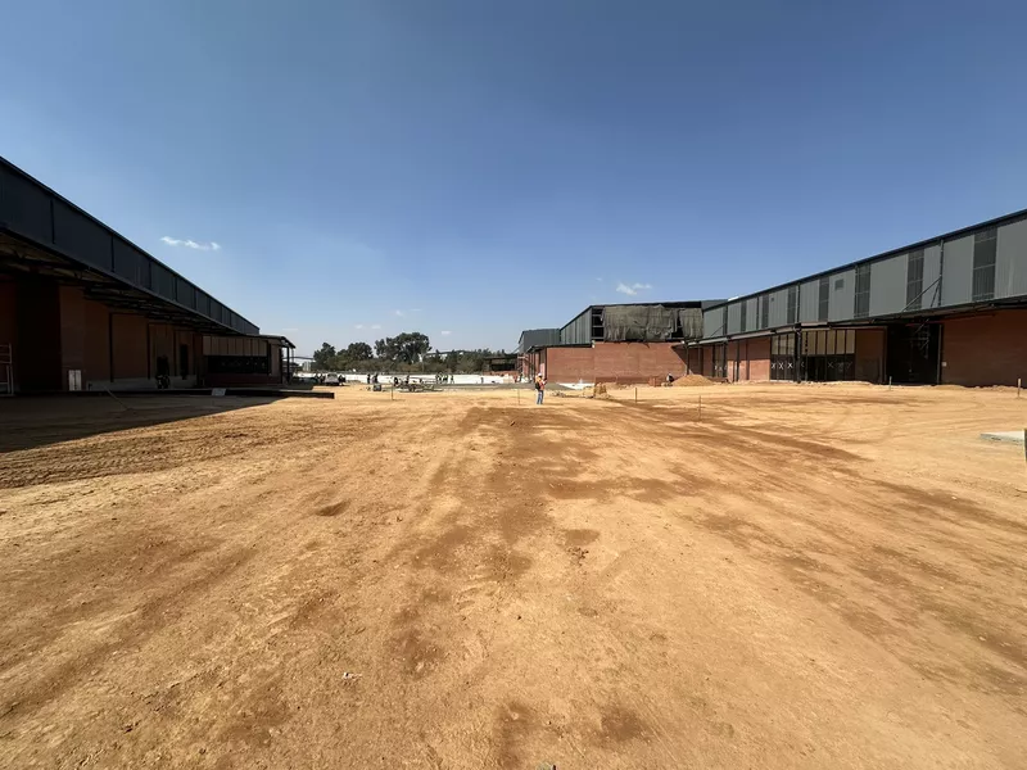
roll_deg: +0.8
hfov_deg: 102.1
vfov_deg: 85.7
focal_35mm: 14
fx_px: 415
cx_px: 514
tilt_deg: -1.9
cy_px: 385
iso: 50
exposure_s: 1/2681
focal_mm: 2.22
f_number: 2.2
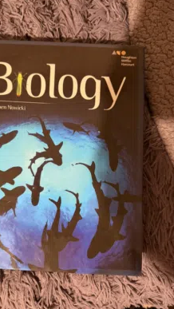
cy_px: 156
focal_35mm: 27
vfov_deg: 69.8
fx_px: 221
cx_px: 58
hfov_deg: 42.4
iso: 800
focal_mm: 6.76
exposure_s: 1/33
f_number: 1.78
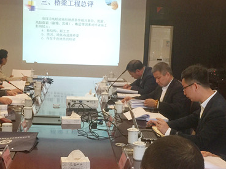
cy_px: 91
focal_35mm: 63
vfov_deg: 23.3
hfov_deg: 30.7
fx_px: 411
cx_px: 93
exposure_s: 1/17
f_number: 2.2
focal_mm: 4.15
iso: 64
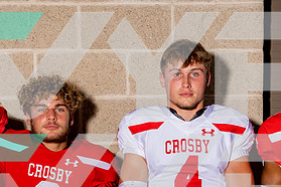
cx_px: 151
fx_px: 695
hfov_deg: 22.9
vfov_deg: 15.0
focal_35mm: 89
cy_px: 200
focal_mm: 35
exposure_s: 1/250
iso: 100
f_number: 6.3
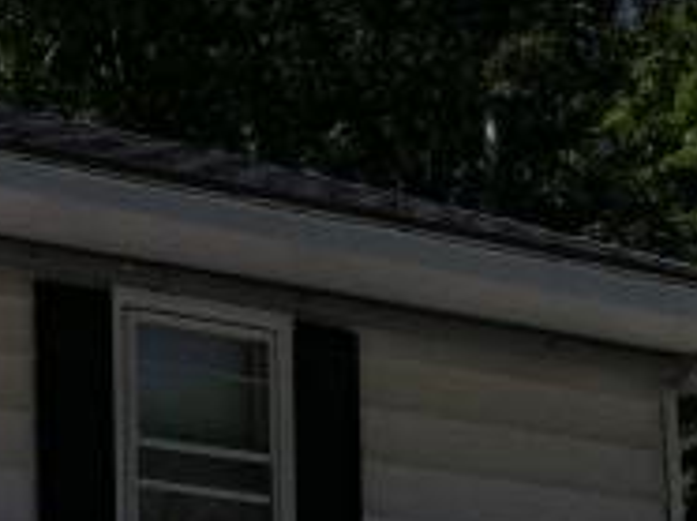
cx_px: -899
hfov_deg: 9.3
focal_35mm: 193
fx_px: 3881
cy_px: 570
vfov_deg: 7.6
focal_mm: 3.85
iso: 80
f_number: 2.8
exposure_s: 1/1792
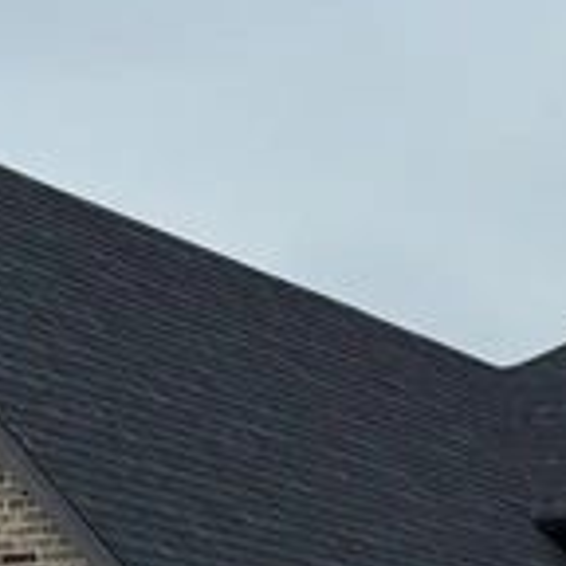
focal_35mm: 151
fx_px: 2793
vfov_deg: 11.5
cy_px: 558
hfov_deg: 10.9
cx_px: 971
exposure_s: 1/2833
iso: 80
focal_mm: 6.76
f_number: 1.78
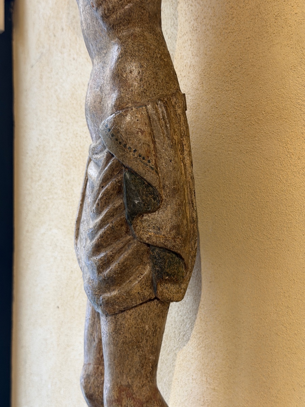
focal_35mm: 48
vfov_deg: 39.7
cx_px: 152
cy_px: 204
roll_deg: -0.8
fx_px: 564
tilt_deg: -1.3
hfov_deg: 30.3
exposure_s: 1/50
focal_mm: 6.76
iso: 125
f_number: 1.78
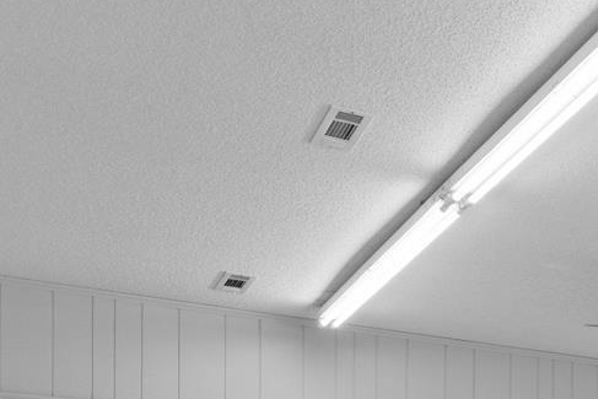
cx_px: 857
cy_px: 665
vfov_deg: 15.7
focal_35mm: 77
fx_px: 1279
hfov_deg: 22.4
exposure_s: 1/30
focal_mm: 10
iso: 400
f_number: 7.1
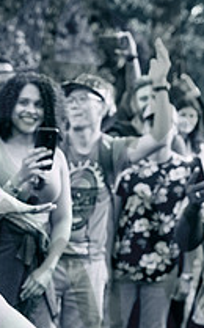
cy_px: 261
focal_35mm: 102
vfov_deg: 20.2
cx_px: -58
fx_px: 910
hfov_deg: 12.4
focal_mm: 36
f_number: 3.5
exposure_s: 1/200
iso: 1000
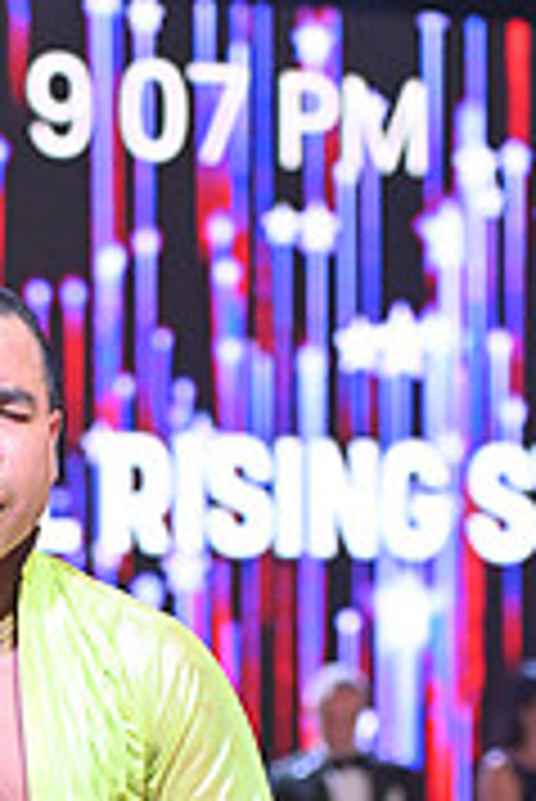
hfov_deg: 4.6
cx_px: -88
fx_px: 6686
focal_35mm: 300
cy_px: 1184
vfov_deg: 6.8
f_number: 5
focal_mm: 92
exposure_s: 1/400
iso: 4000
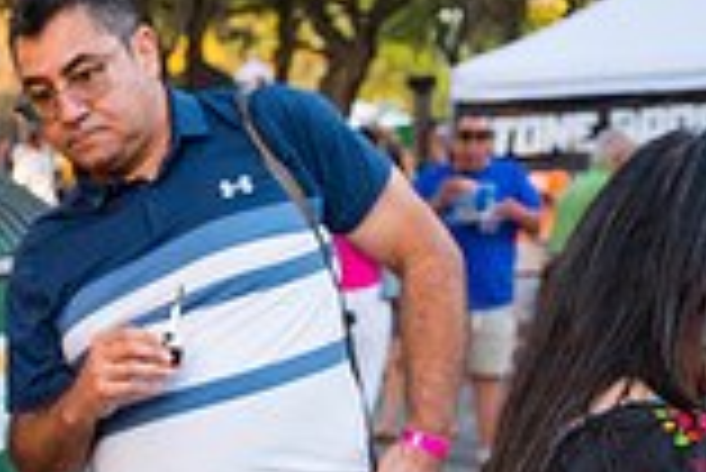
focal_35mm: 105
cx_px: -288
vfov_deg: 12.5
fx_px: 2061
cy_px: 679
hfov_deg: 17.8
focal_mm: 28.5
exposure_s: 1/800
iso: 1600
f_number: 4
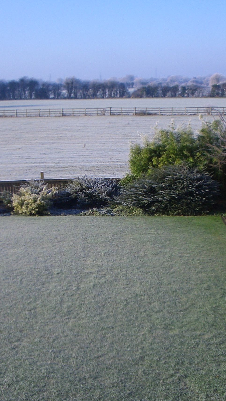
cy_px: 200
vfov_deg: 40.6
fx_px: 543
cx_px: 101
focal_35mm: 51
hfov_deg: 23.5
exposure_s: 1/320
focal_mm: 5.8
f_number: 4.3
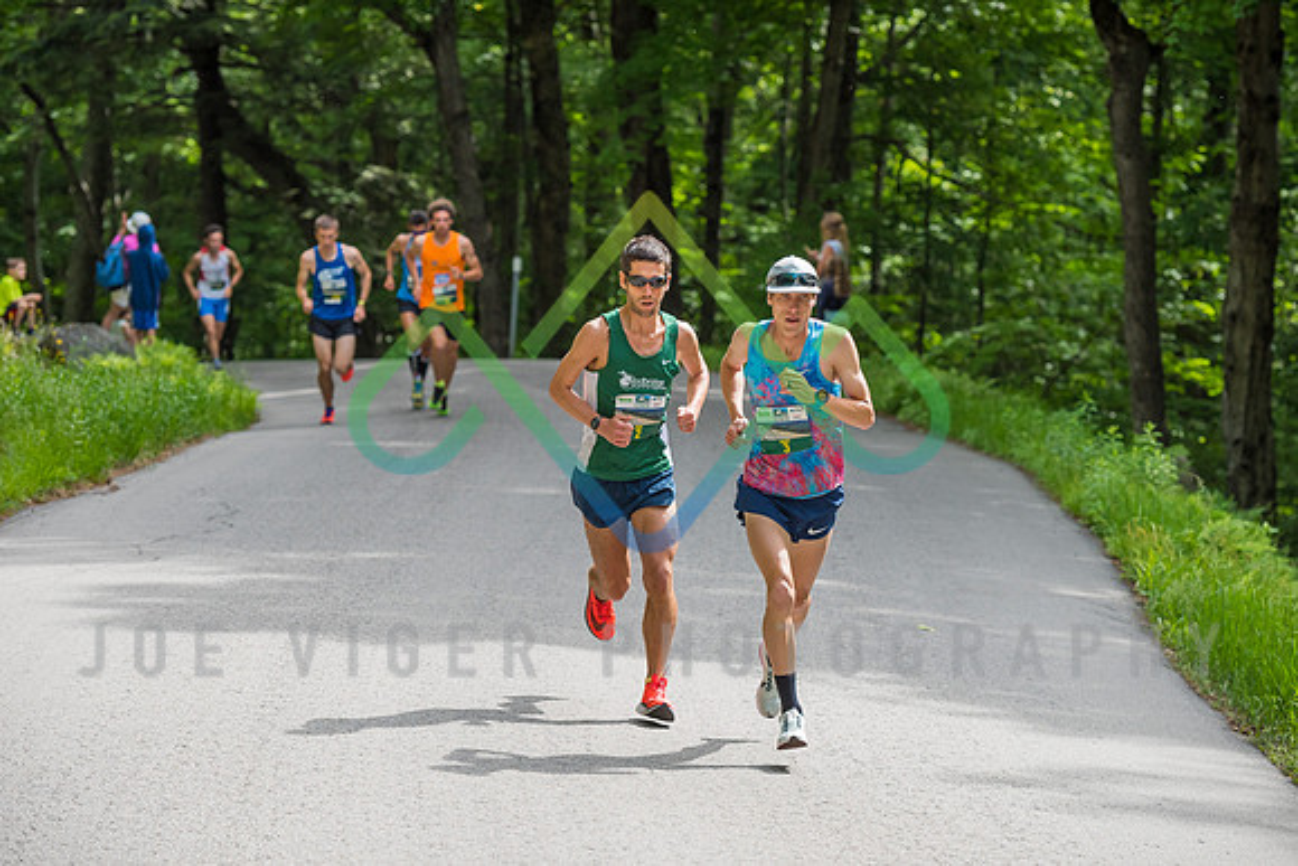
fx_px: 5331
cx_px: 780
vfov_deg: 9.3
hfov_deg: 13.9
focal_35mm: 148
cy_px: 477
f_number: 4.5
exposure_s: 1/1250
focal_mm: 122
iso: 400
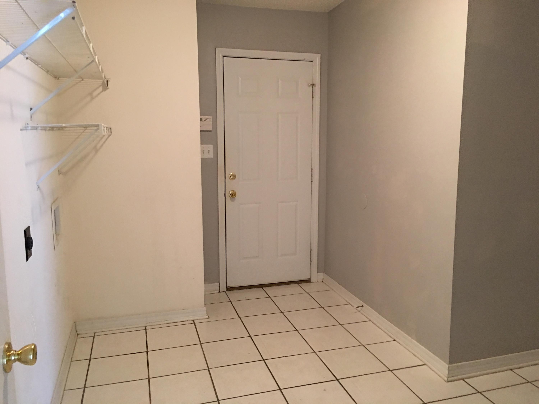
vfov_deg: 48.2
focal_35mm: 29
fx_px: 452
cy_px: 202
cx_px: 270
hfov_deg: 61.7
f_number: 2.2
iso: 50
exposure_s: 1/4
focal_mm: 4.15
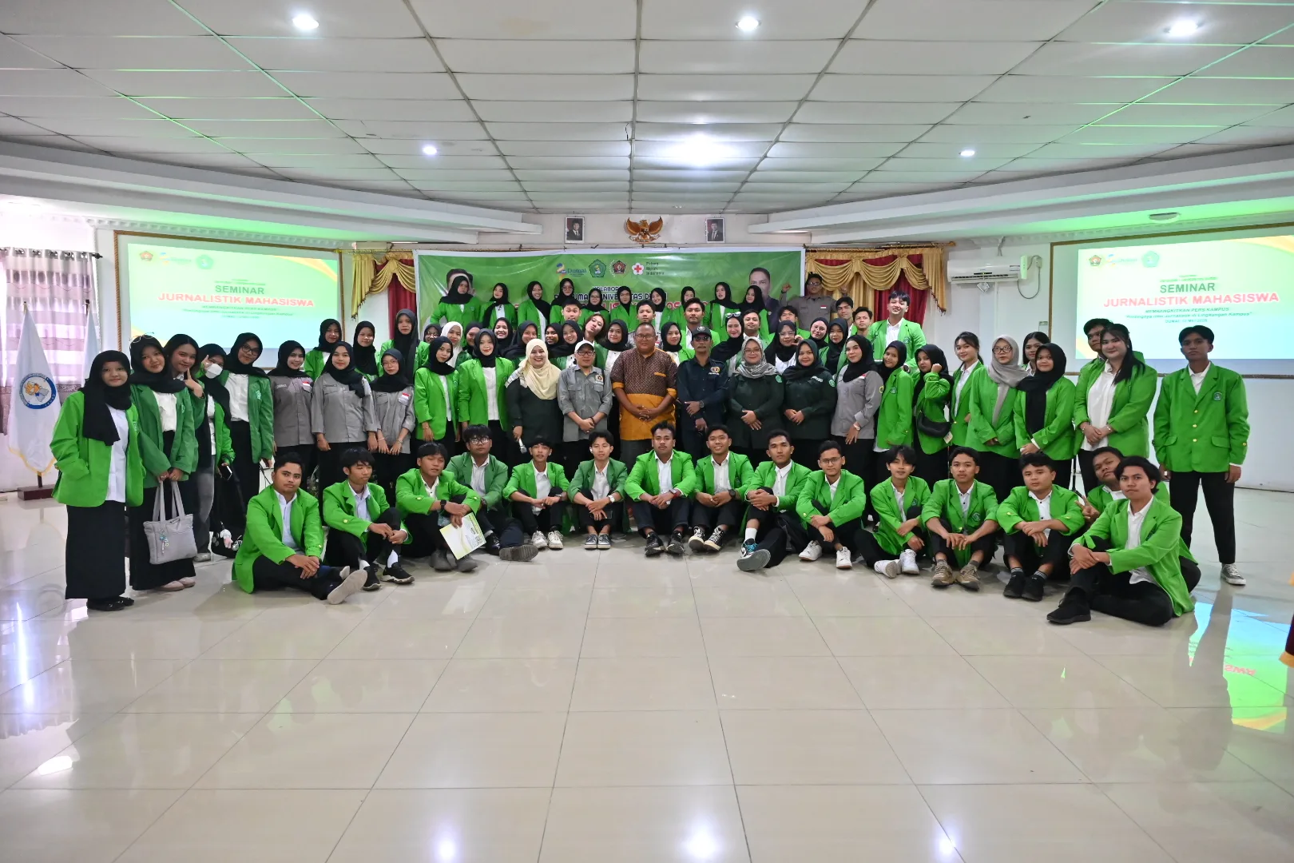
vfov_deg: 53.1
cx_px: 647
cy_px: 432
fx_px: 863
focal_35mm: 24
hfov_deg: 73.7
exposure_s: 1/125
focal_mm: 24
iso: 5600
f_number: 4
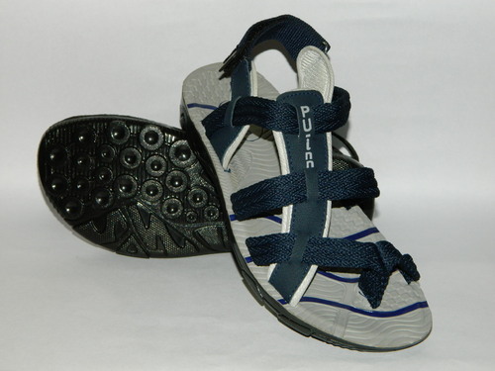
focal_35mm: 70
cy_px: 186
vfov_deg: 21.0
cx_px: 248
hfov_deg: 27.8
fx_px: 1001
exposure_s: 1/50
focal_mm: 12.6
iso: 200
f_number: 4
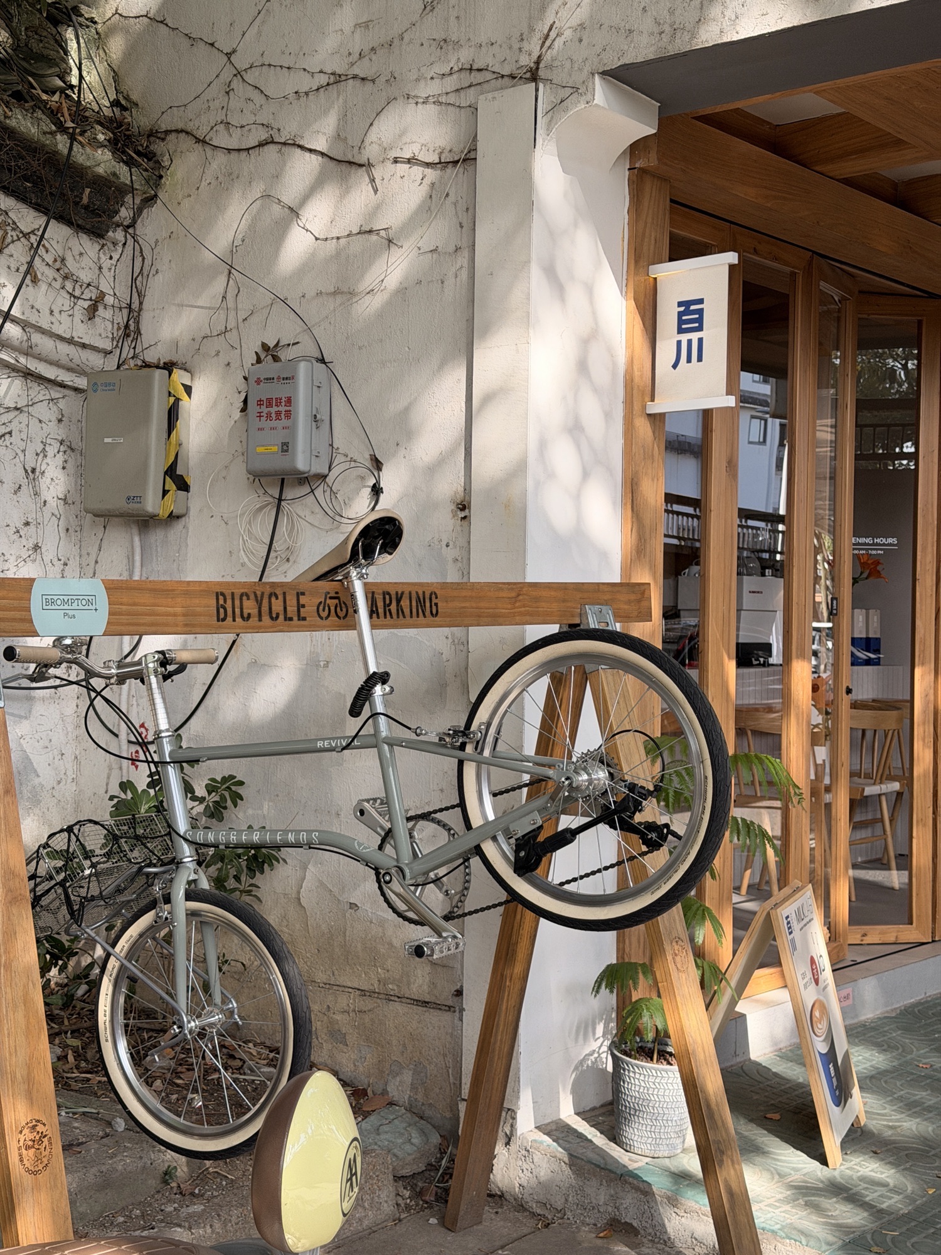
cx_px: 470
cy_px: 628
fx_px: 1740
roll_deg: -1.0
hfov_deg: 30.3
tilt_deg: -0.4
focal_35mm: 48
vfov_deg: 39.7
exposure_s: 1/786
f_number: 1.78
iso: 100
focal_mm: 6.76
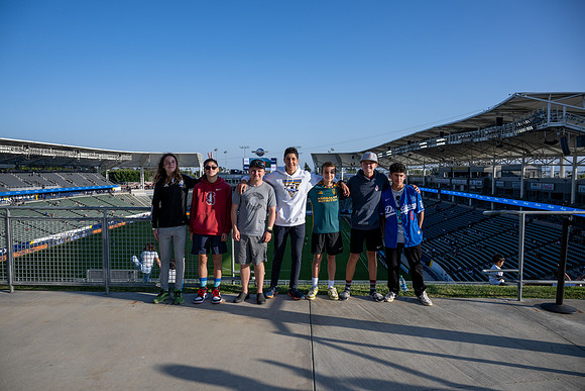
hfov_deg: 73.7
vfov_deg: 53.2
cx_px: 292
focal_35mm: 24
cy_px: 196
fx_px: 390
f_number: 8
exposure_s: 1/400
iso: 140
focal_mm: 24
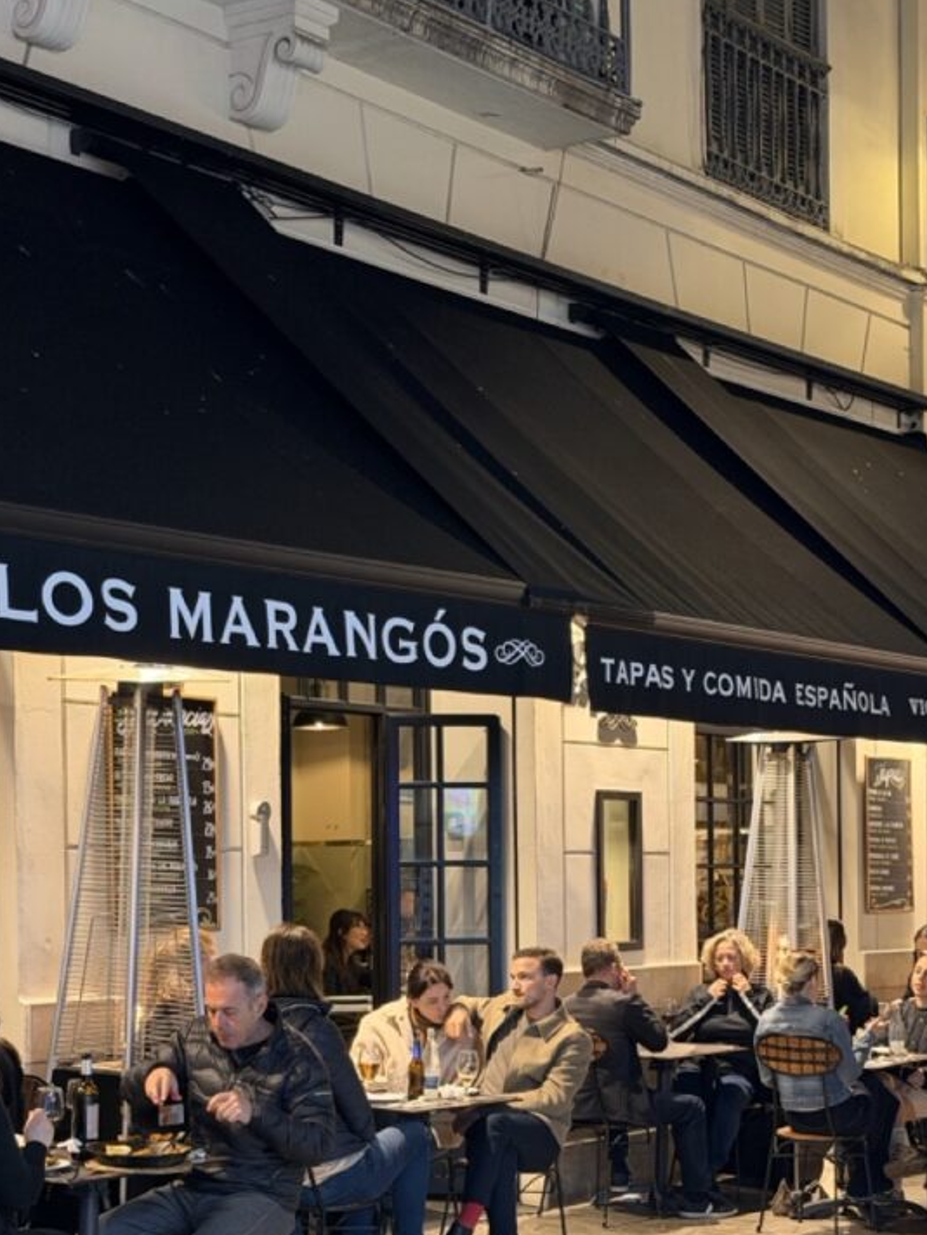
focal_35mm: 69
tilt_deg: -0.4
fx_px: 2464
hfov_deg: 21.3
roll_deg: +0.7
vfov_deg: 27.9
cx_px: 517
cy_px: 872
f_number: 1.78
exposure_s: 1/50
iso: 250
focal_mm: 6.76
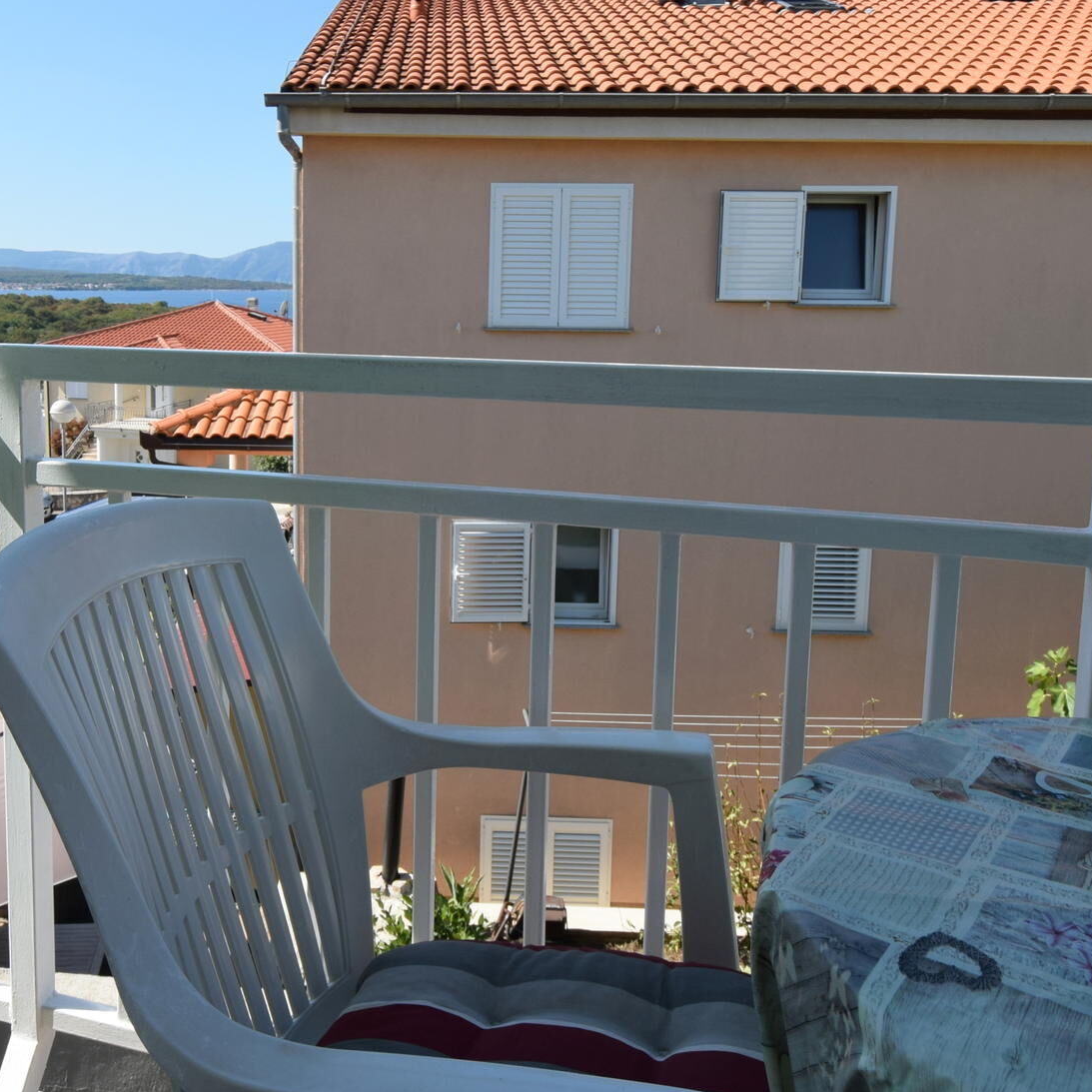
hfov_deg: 56.3
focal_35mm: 28
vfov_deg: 56.5
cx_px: 380
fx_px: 999
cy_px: 399
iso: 200
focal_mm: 10
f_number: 9
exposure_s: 1/320
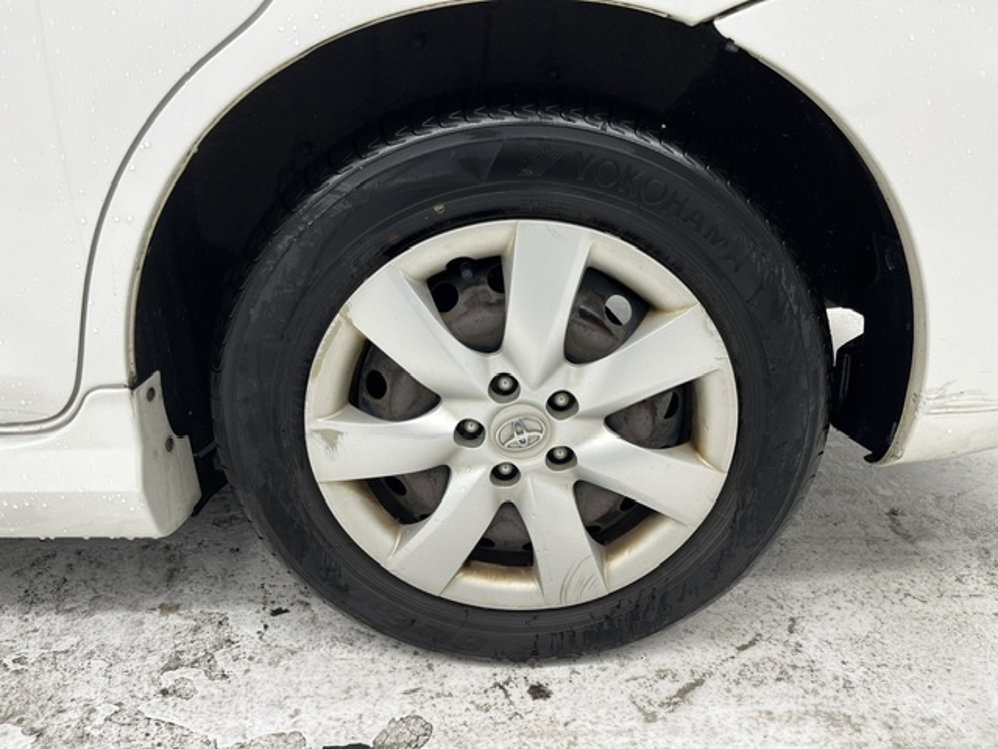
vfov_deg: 53.1
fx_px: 750
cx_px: 499
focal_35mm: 26
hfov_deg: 67.3
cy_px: 374
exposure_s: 1/100
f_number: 1.6
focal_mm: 5.1
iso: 100
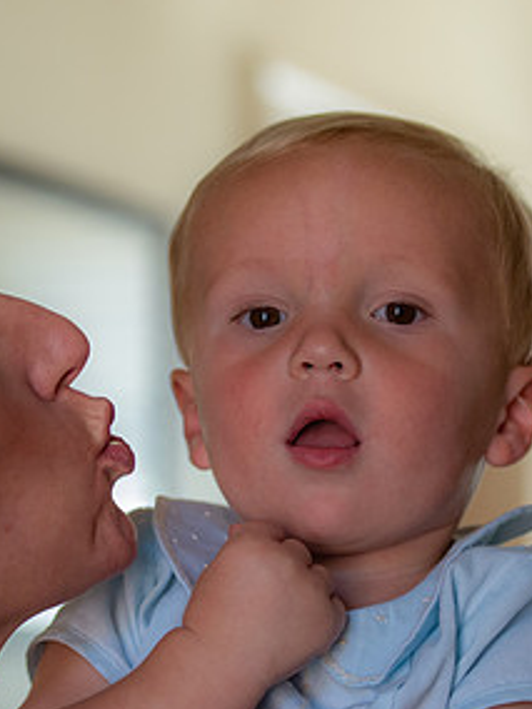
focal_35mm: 161
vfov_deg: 12.3
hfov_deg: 9.2
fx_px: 3299
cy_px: 467
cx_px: 210
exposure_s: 1/400
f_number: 2.8
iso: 2500
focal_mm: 82
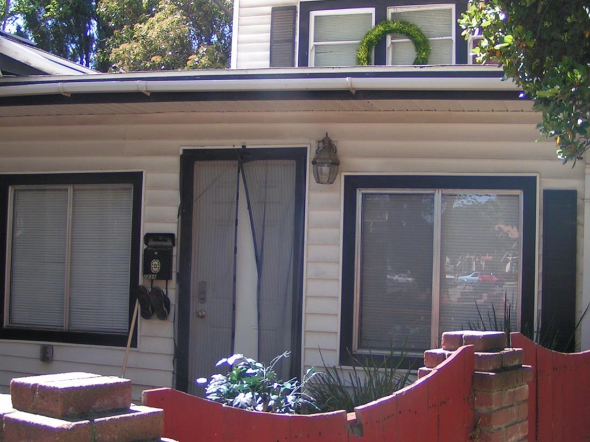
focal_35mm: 52
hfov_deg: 36.8
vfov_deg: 28.0
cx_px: 300
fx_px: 886
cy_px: 229
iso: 50
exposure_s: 1/250
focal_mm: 5.8
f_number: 2.8
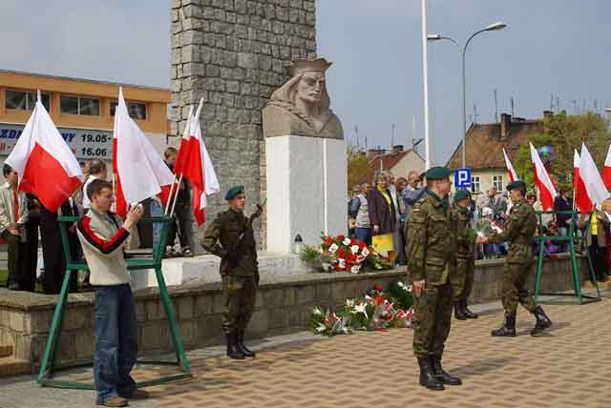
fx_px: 790
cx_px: 306
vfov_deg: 29.0
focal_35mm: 46
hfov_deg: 42.3
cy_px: 204
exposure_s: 1/750
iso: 200
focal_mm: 31
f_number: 8
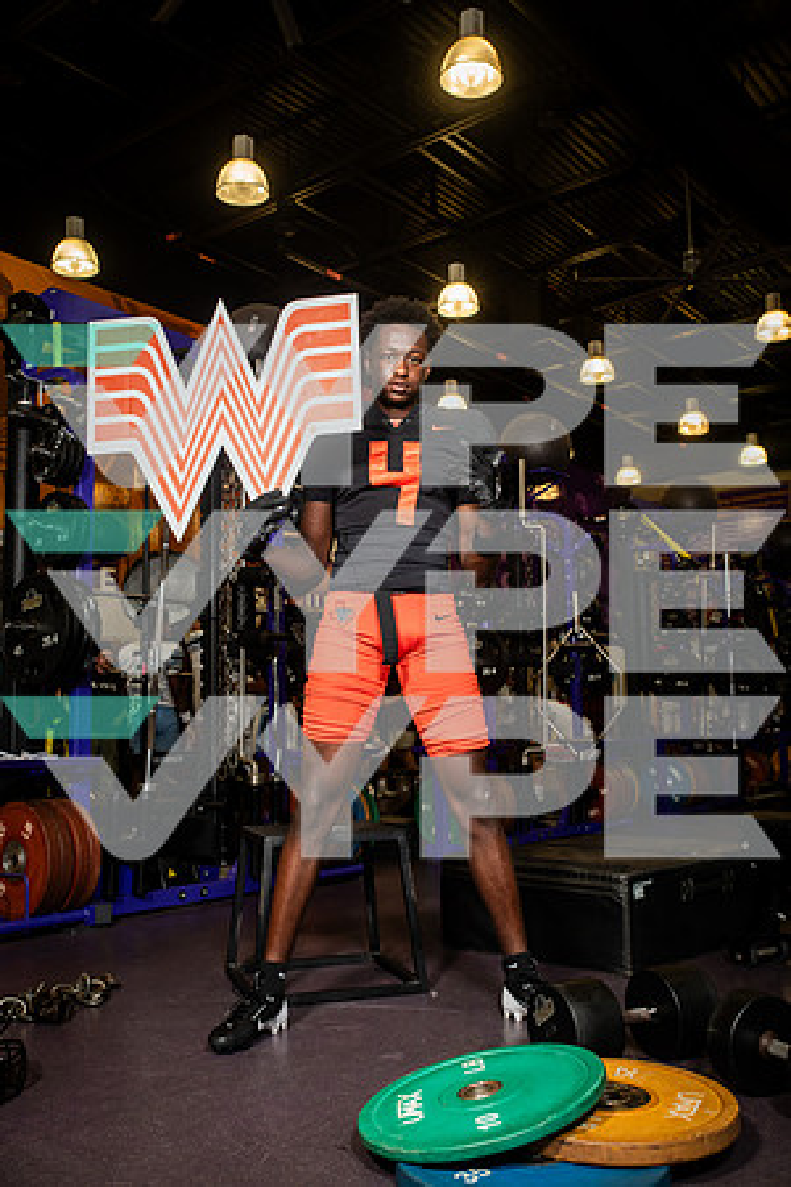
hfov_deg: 38.9
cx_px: 396
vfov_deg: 55.8
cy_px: 594
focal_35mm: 34
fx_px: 1120
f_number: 5.6
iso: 500
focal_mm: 34
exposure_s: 1/250
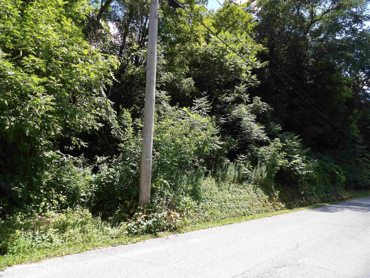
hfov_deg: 71.6
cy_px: 139
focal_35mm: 24
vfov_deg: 56.8
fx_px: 257
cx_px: 185
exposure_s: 1/471
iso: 100
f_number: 3.2
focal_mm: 4.3
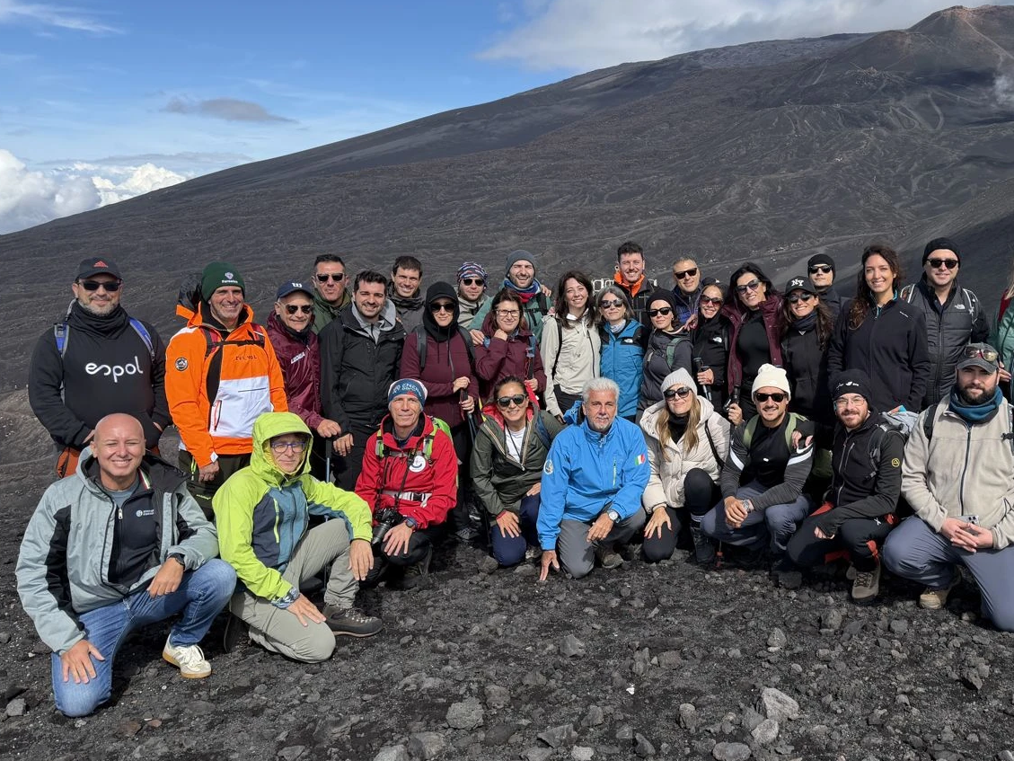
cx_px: 691
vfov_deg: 41.8
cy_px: 358
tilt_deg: -8.8
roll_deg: -2.3
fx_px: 996
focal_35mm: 34
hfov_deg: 52.7
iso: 100
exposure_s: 1/3953
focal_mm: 6.76
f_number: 1.78
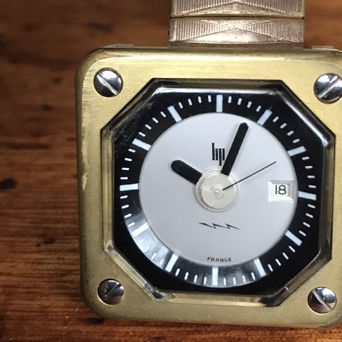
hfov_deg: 28.5
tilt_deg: -41.9
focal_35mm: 60
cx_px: 218
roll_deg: -2.2
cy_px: 136
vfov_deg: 28.5
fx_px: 671
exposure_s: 1/17
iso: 80
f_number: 1.8
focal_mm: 3.99
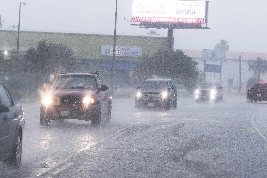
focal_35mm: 142
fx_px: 1053
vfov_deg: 9.7
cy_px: 89
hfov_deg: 14.5
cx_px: 134
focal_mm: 95
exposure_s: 1/1250
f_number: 4
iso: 1250
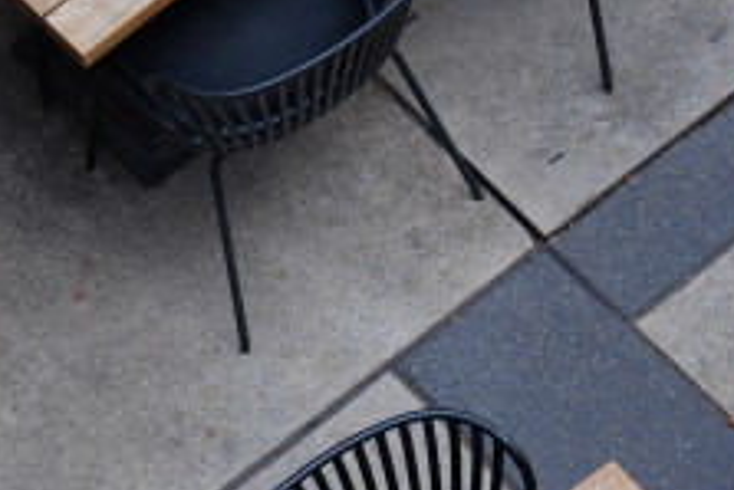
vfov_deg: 6.4
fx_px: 4414
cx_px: 211
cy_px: 207
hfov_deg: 9.5
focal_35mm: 216
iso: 200
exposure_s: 1/125
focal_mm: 45.5
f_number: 4
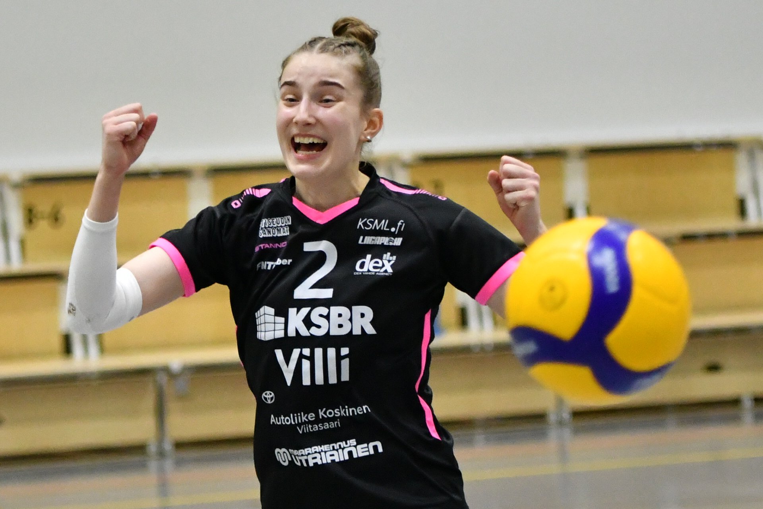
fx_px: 2734
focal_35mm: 129
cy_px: 254
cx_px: 382
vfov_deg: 10.6
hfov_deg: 15.9
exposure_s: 1/1250
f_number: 2.8
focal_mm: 86
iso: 3600
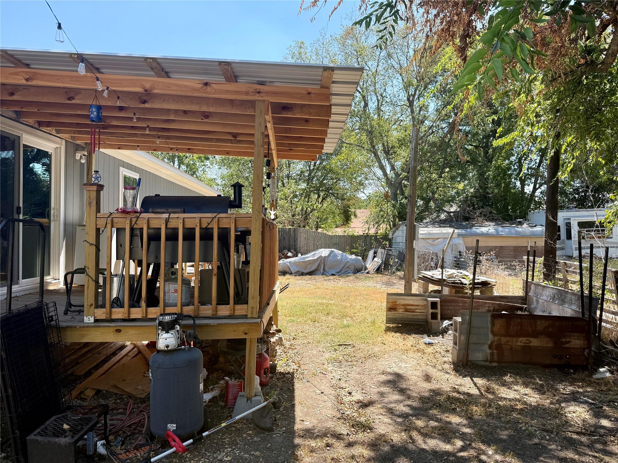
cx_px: 309
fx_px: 428
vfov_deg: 56.8
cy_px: 232
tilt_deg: +1.4
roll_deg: +0.2
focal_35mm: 24
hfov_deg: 71.6
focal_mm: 6.76
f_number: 1.78
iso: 80
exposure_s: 1/1250
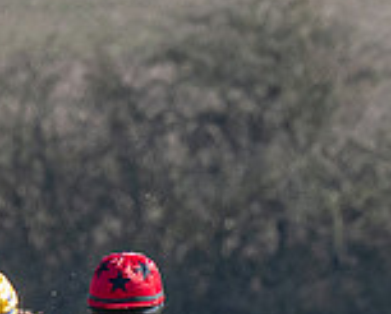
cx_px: 7
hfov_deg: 1.1
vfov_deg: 0.9
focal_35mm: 1794
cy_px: 597
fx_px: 20800
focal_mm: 170
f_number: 4
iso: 200
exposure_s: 1/2000
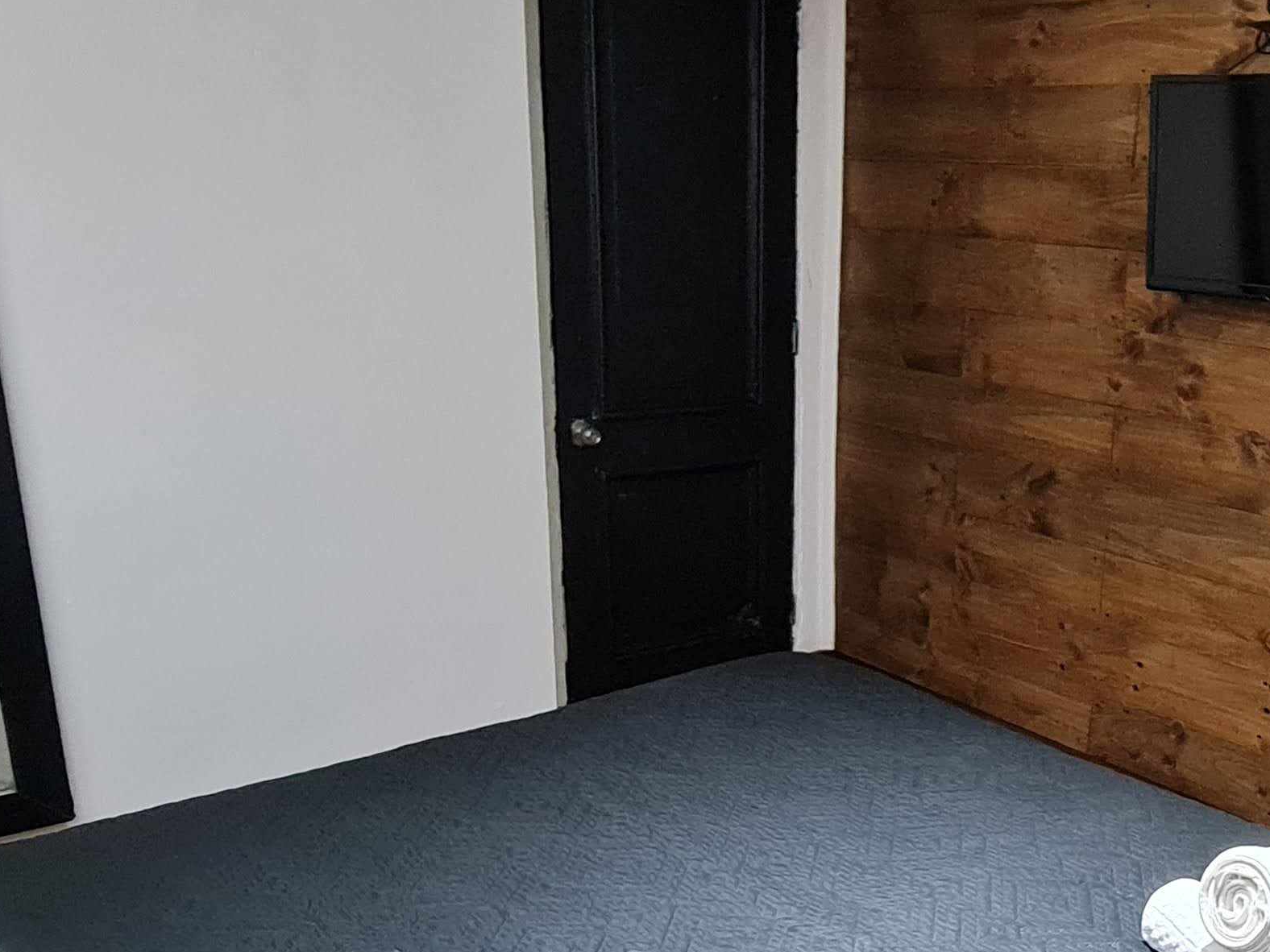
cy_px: 613
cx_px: 1061
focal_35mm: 33
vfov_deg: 42.5
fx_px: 1211
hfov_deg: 51.0
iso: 500
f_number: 2.2
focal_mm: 2.2
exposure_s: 1/33
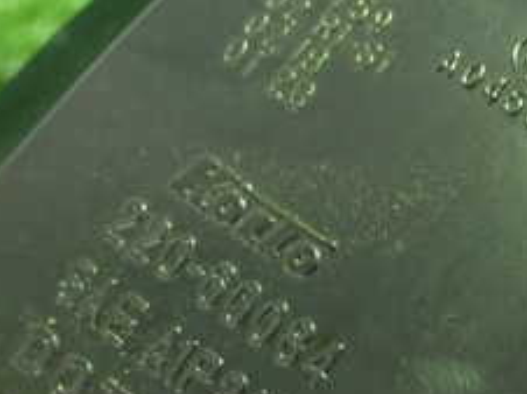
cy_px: 131
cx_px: 345
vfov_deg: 12.6
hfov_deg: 16.8
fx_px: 1779
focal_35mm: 117
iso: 800
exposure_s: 1/10
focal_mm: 7.84
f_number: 2.9
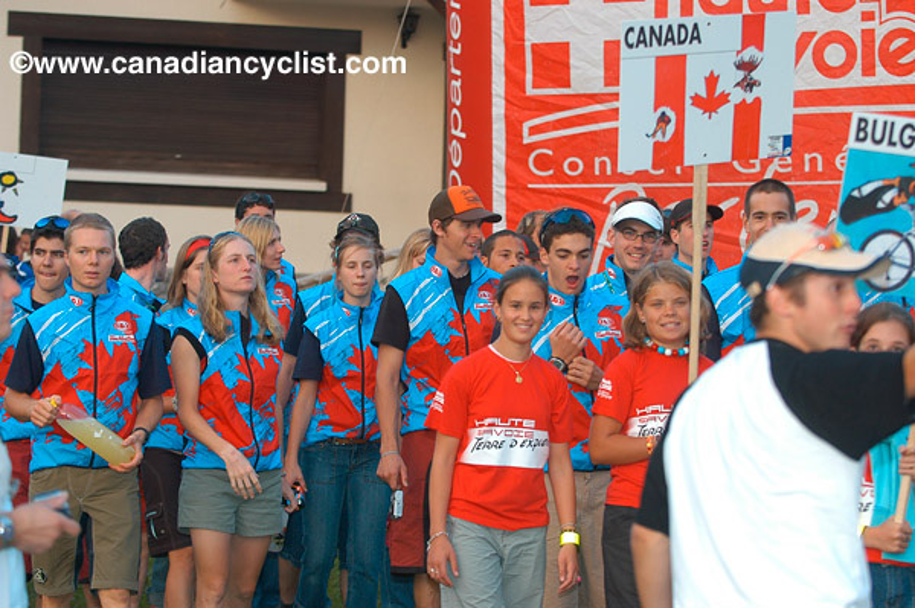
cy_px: 304
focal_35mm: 123
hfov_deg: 16.7
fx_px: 3124
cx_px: 458
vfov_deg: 11.1
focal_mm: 82
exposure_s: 1/125
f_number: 3.2
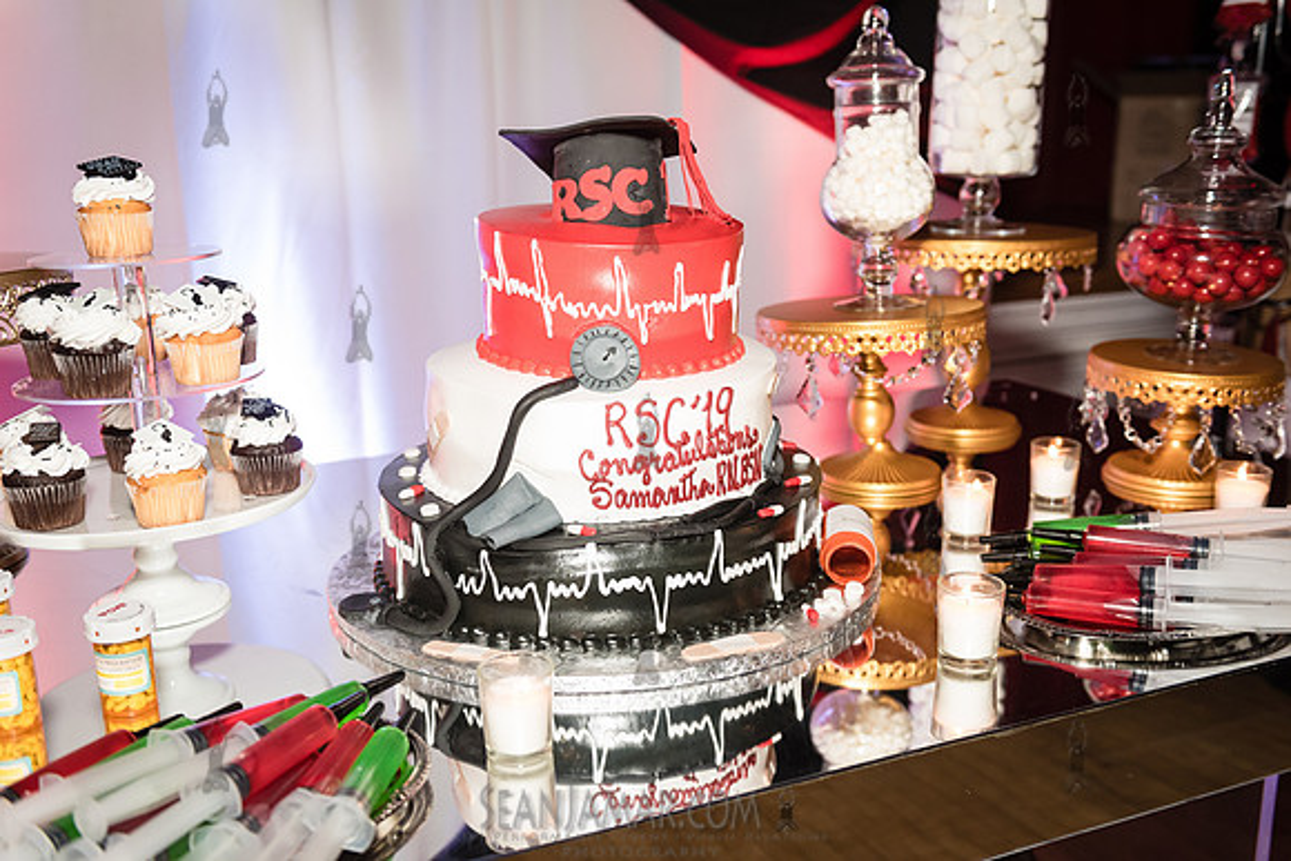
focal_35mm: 35
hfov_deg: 54.4
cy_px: 430
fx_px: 1255
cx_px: 646
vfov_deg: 37.9
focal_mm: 35
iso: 2000
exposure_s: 1/250
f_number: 3.5
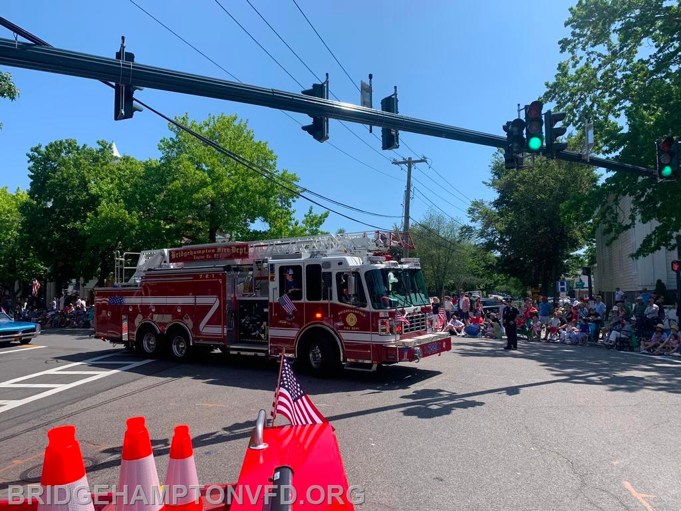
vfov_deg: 53.1
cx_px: 340
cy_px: 256
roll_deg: -1.0
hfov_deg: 67.3
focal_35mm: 26
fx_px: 511
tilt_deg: +4.2
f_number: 1.8
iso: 25
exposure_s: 1/2033
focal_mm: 4.25
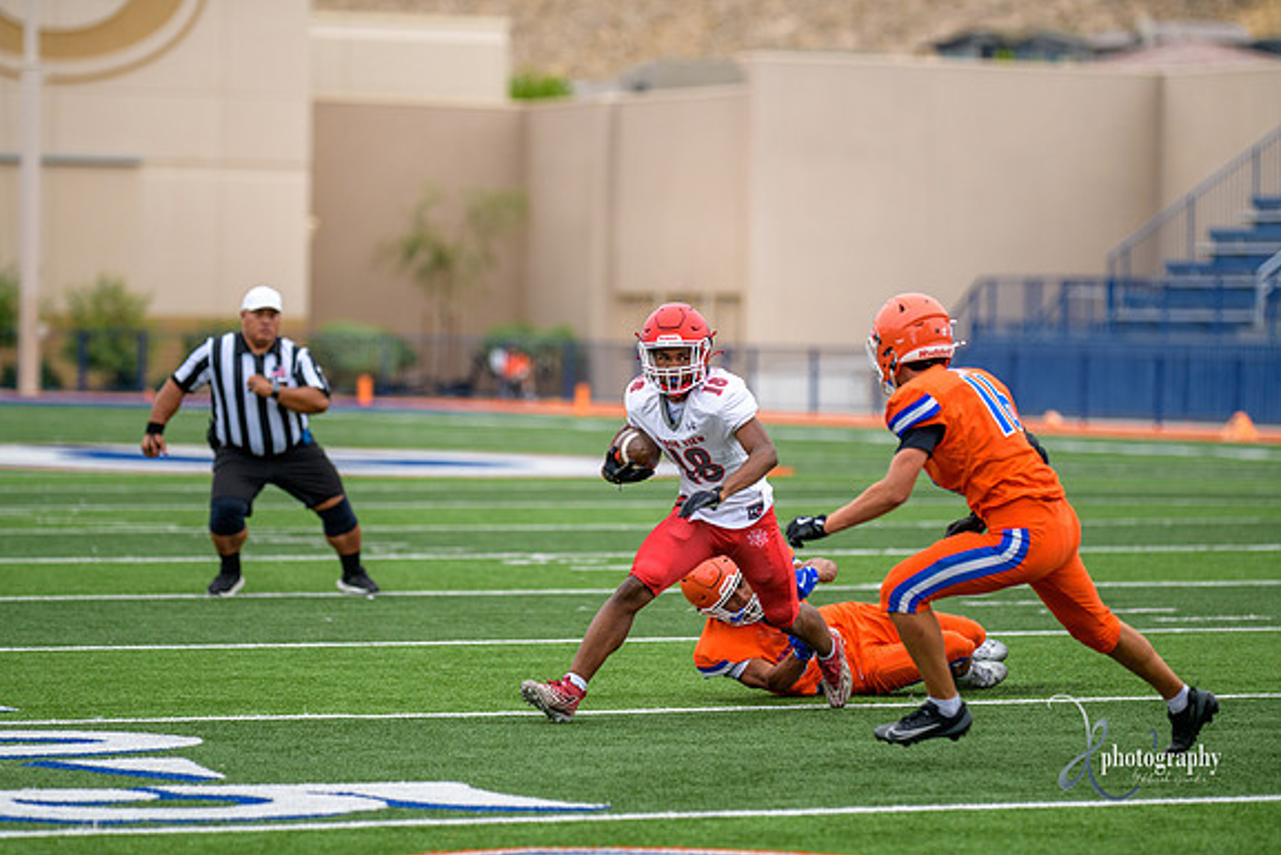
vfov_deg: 7.0
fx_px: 6976
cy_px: 428
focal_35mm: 196
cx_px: 642
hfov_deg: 10.5
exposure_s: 1/800
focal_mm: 195
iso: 280
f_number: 2.8
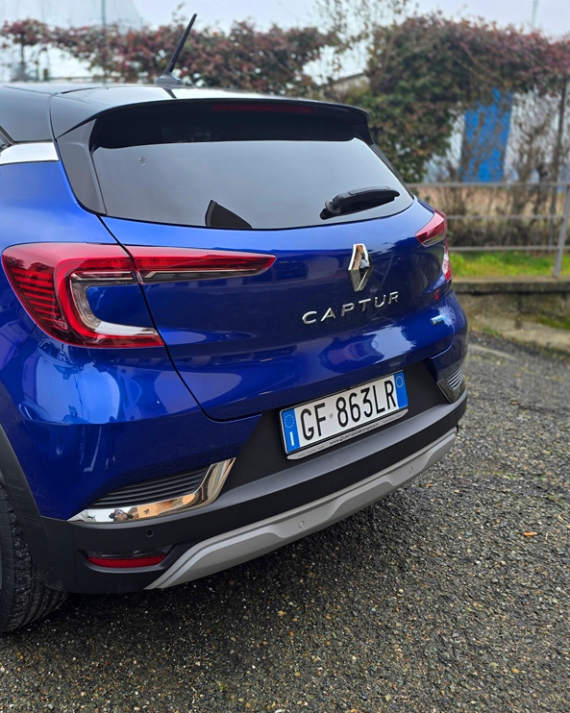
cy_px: 346
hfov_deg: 45.1
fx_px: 654
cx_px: 127
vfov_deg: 57.2
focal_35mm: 31
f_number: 1.7
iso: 40
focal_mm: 6.3
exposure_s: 1/100
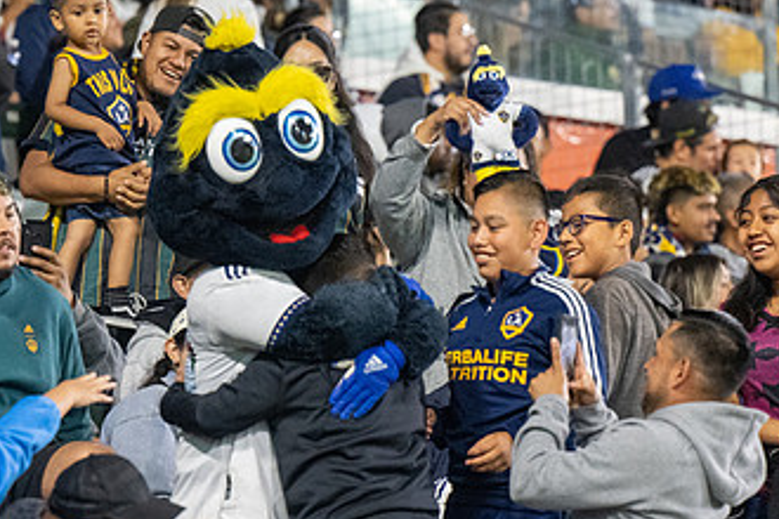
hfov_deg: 5.9
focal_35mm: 352
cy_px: 341
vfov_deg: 3.9
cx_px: 321
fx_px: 7616
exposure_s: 1/400
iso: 8000
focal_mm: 200
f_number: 4
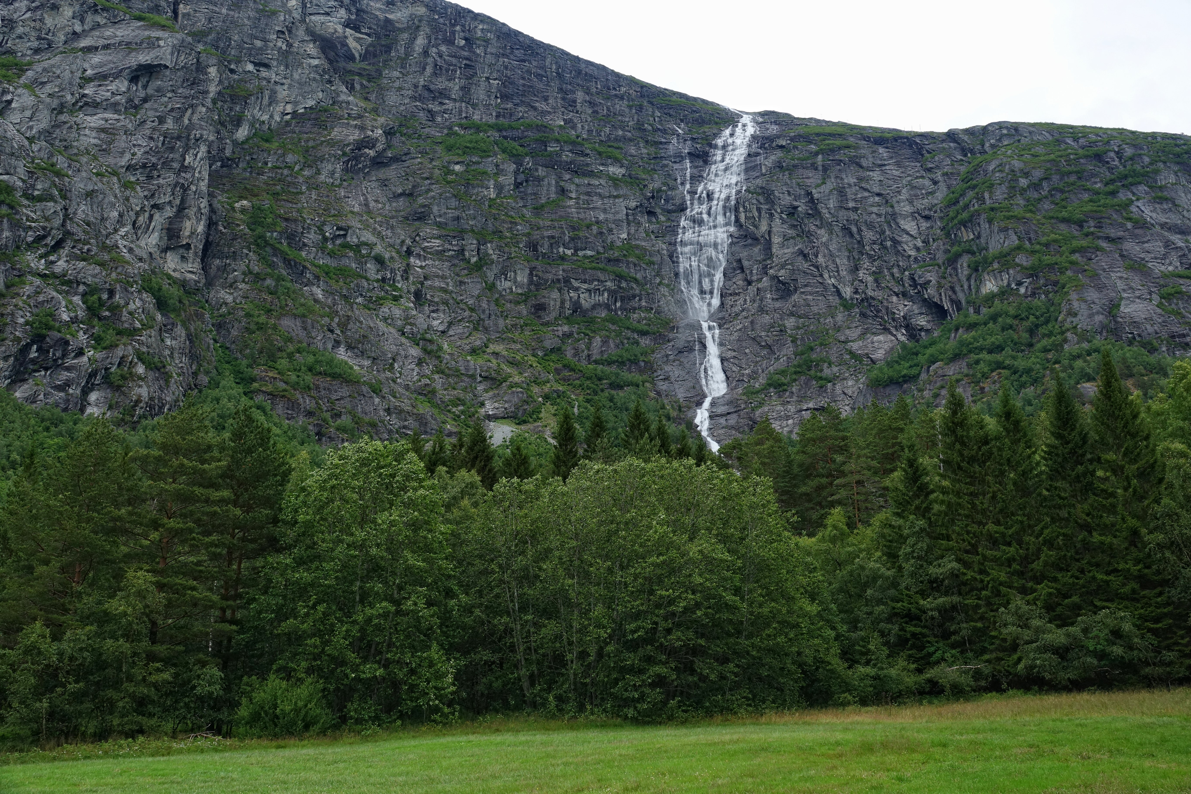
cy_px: 397
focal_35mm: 29
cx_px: 596
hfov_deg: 63.7
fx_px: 959
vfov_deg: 45.0
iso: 100
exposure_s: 1/400
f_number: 4
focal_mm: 10.59
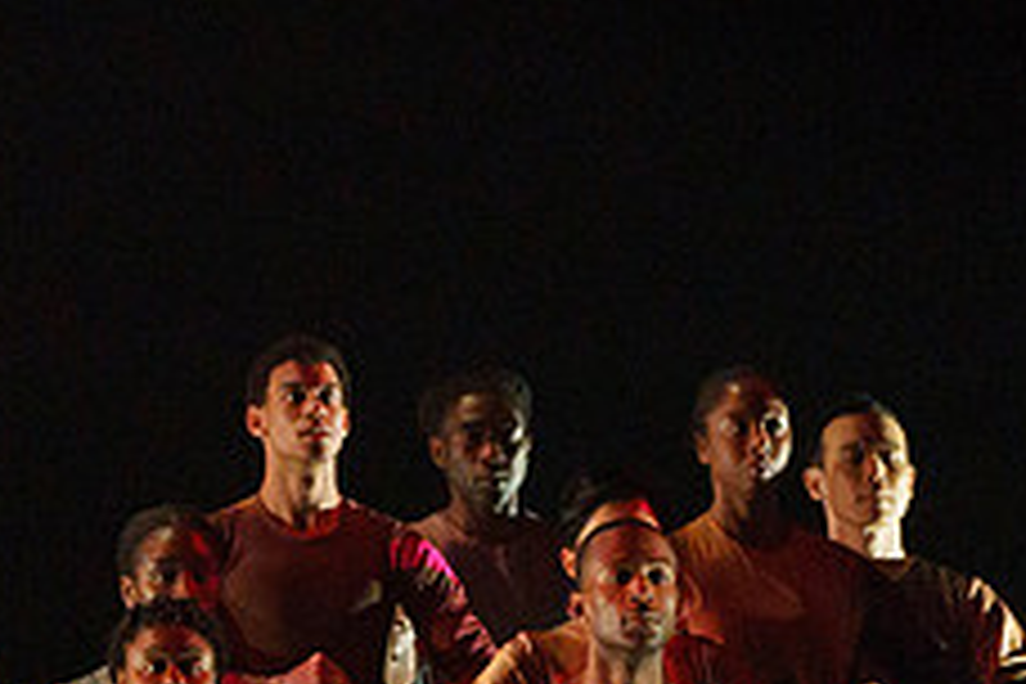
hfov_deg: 2.6
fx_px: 22684
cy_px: 643
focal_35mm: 796
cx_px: 412
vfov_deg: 1.7
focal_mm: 256
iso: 5000
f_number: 5.6
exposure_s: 1/250
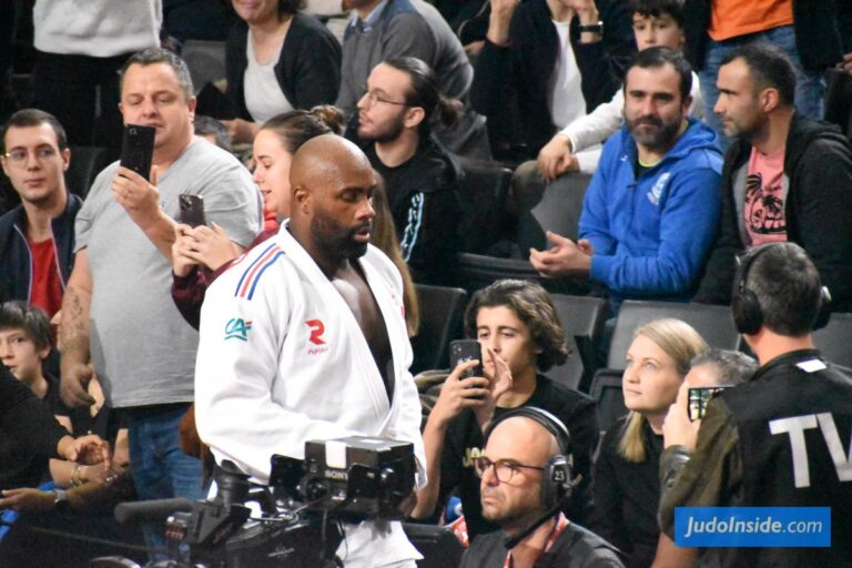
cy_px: 284
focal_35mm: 450
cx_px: 426
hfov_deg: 4.6
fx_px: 10649
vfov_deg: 3.1
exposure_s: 1/500
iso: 25600
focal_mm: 300
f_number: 7.1
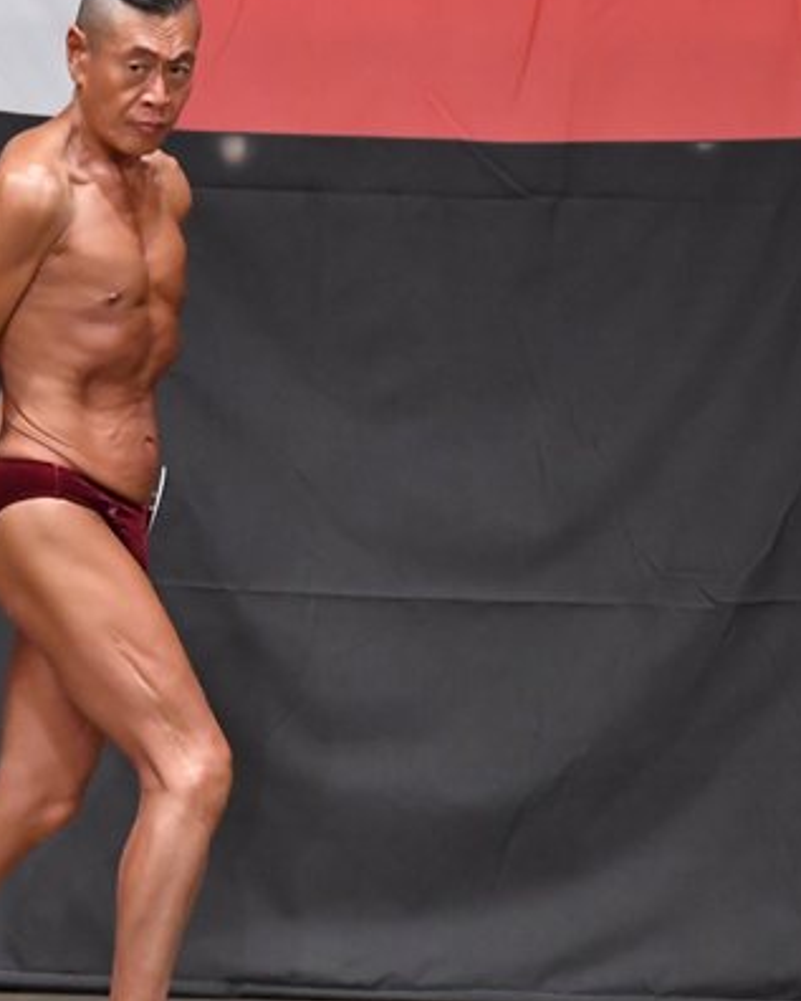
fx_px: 13063
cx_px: 77
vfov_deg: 4.4
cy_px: 531
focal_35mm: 441
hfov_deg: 3.5
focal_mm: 160
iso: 6400
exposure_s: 1/400
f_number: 5.6
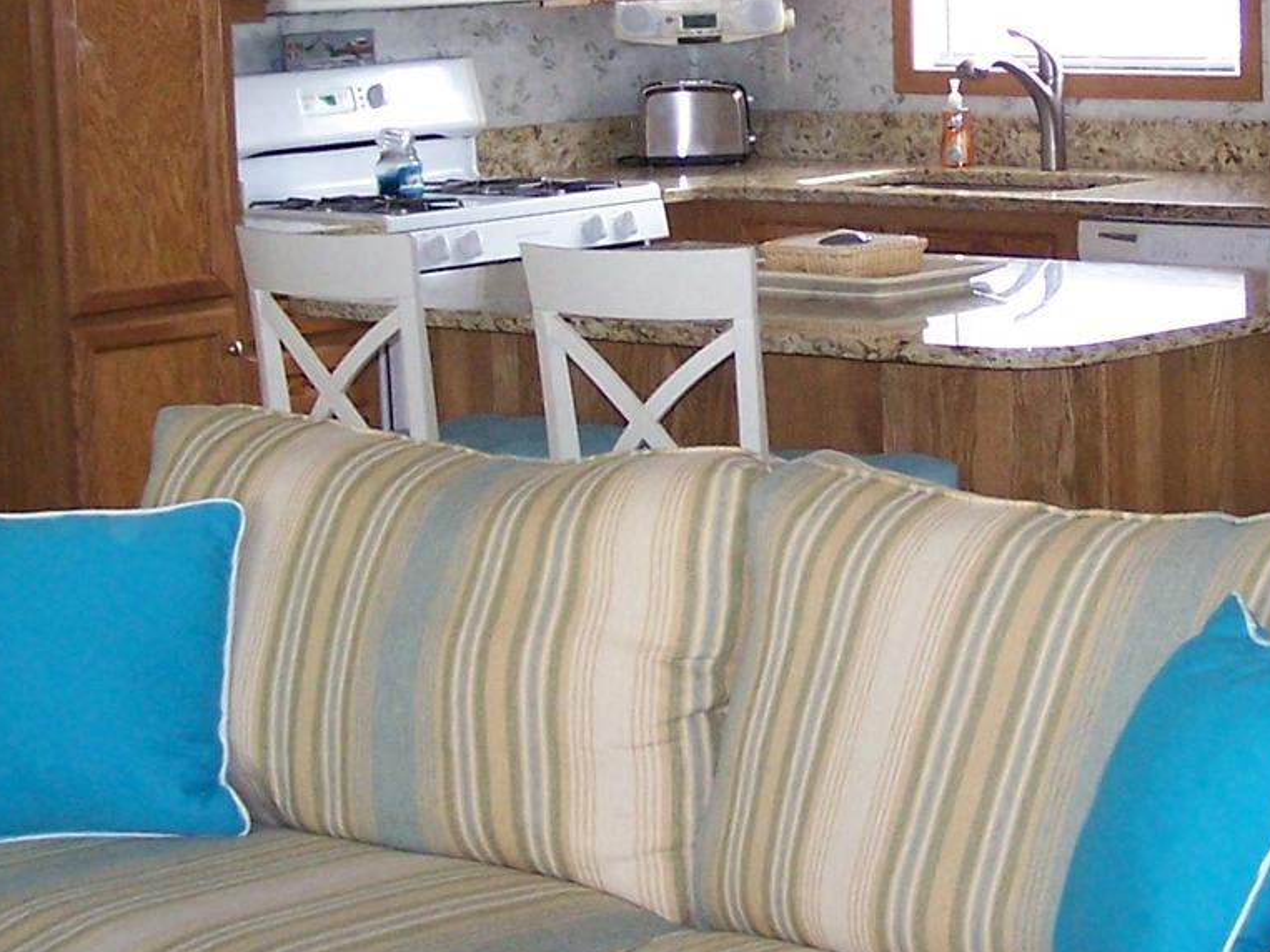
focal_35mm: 102
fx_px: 3742
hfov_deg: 19.1
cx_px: 941
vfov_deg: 14.4
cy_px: 211
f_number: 2.8
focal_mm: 6.3
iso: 140
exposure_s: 1/60
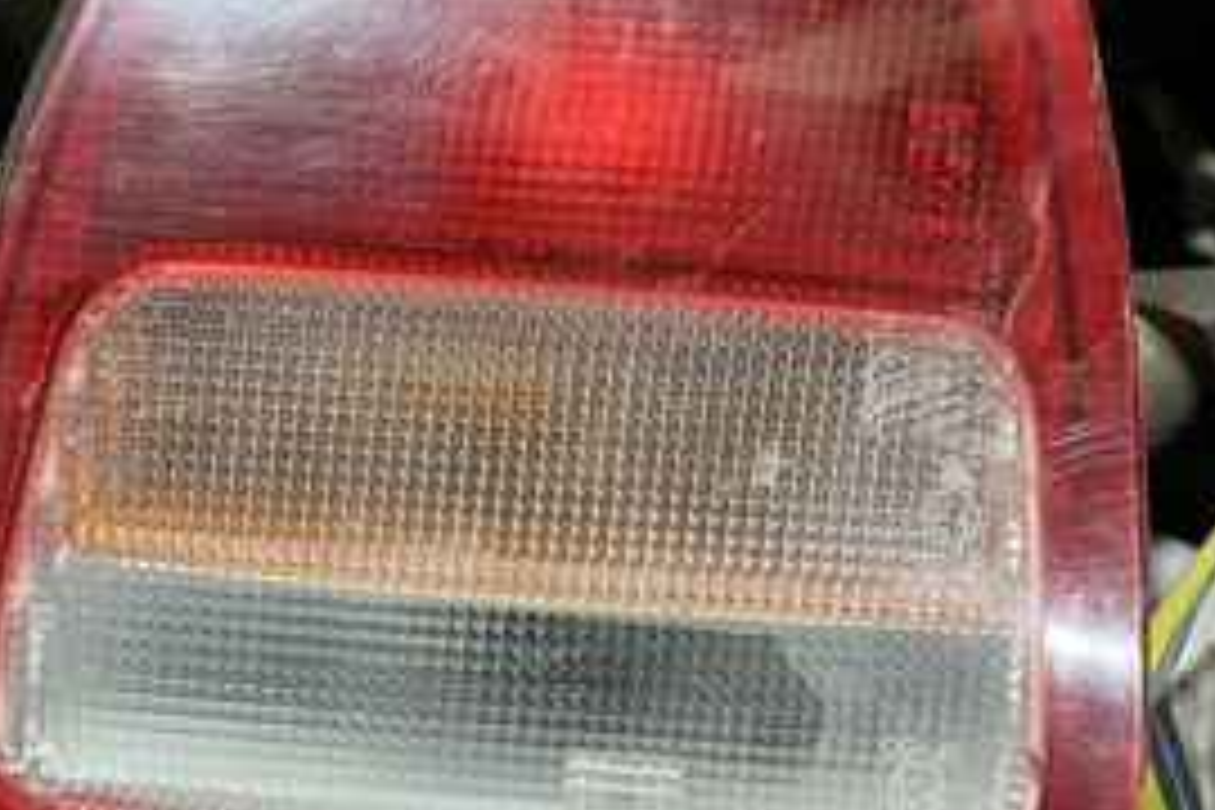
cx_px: 423
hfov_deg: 40.7
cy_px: 382
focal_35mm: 48
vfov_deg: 28.1
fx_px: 1620
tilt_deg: -61.5
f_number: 1.6
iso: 400
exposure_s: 1/33
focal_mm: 5.1
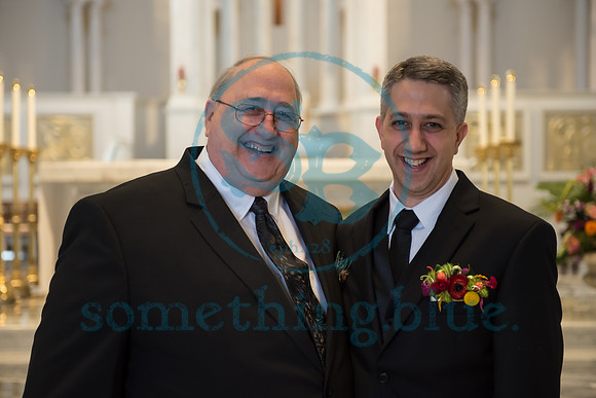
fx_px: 1222
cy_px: 199
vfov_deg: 18.5
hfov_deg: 27.4
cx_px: 289
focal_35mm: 74
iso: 1000
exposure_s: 1/200
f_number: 2.8
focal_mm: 70
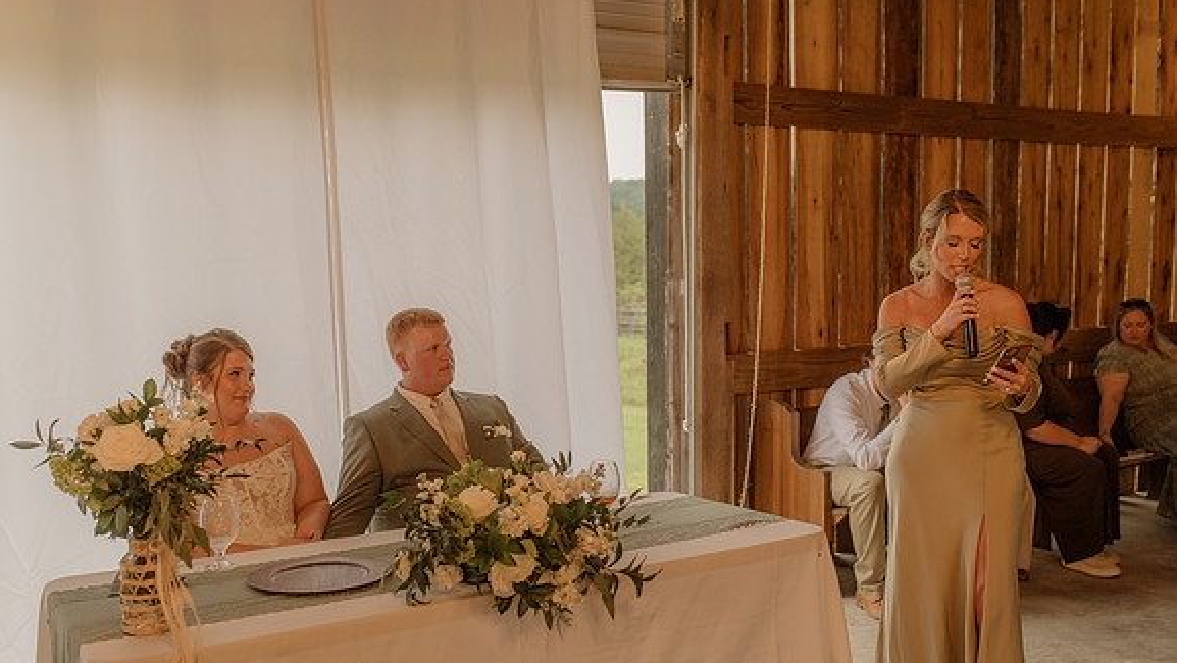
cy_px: 386
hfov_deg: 52.8
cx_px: 587
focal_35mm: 38
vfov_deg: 31.2
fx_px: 1186
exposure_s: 1/200
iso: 640
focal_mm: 35
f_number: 2.5
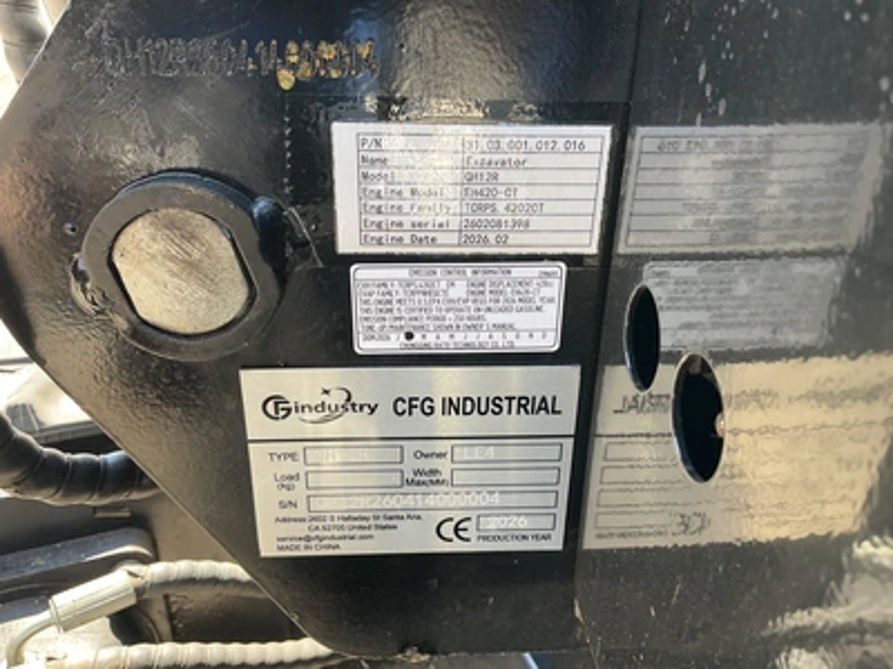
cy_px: 334
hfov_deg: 61.7
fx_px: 748
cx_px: 446
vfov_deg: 48.2
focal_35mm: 29
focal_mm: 3
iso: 32
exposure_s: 1/122
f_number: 1.8
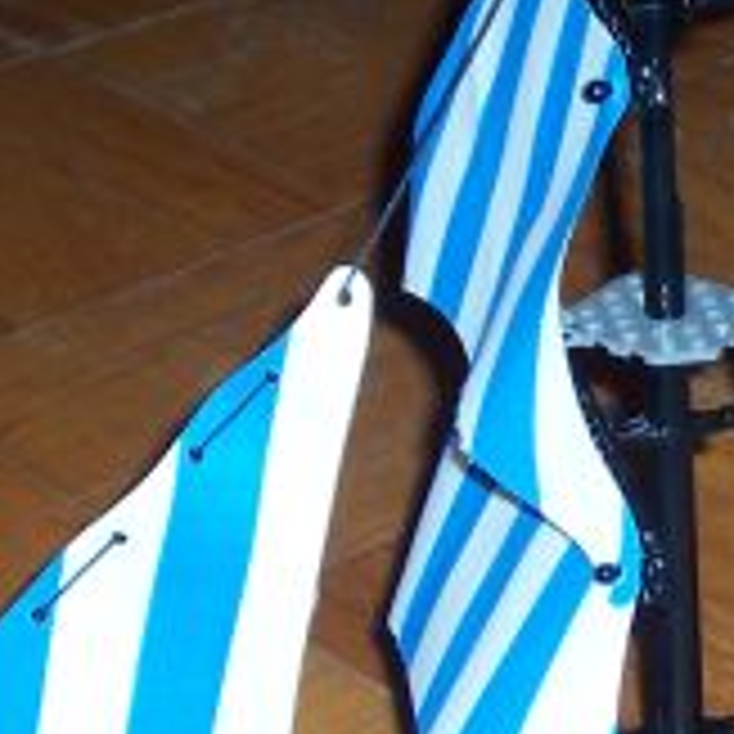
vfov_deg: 11.3
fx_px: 3718
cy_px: 399
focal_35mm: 155
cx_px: 833
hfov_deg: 11.1
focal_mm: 8.6
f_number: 3.4
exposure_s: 1/60
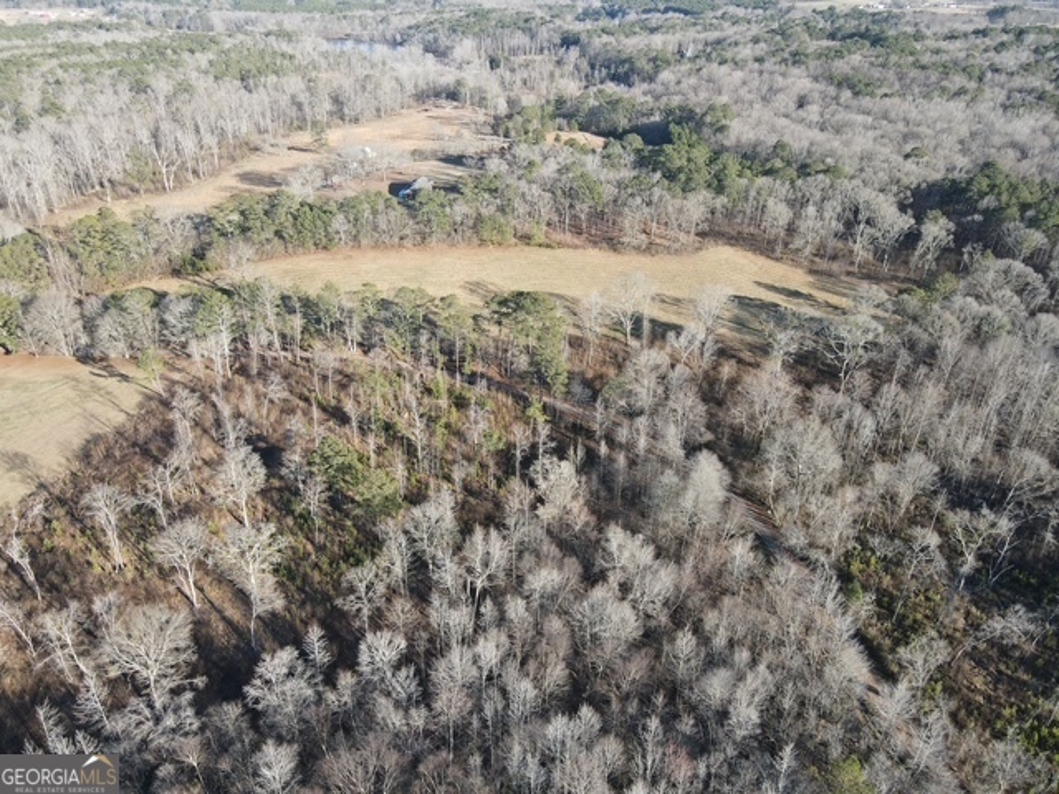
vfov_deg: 56.8
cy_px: 397
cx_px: 530
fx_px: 734
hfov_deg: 71.6
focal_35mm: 24
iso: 100
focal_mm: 4.5
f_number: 2.8
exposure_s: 1/160
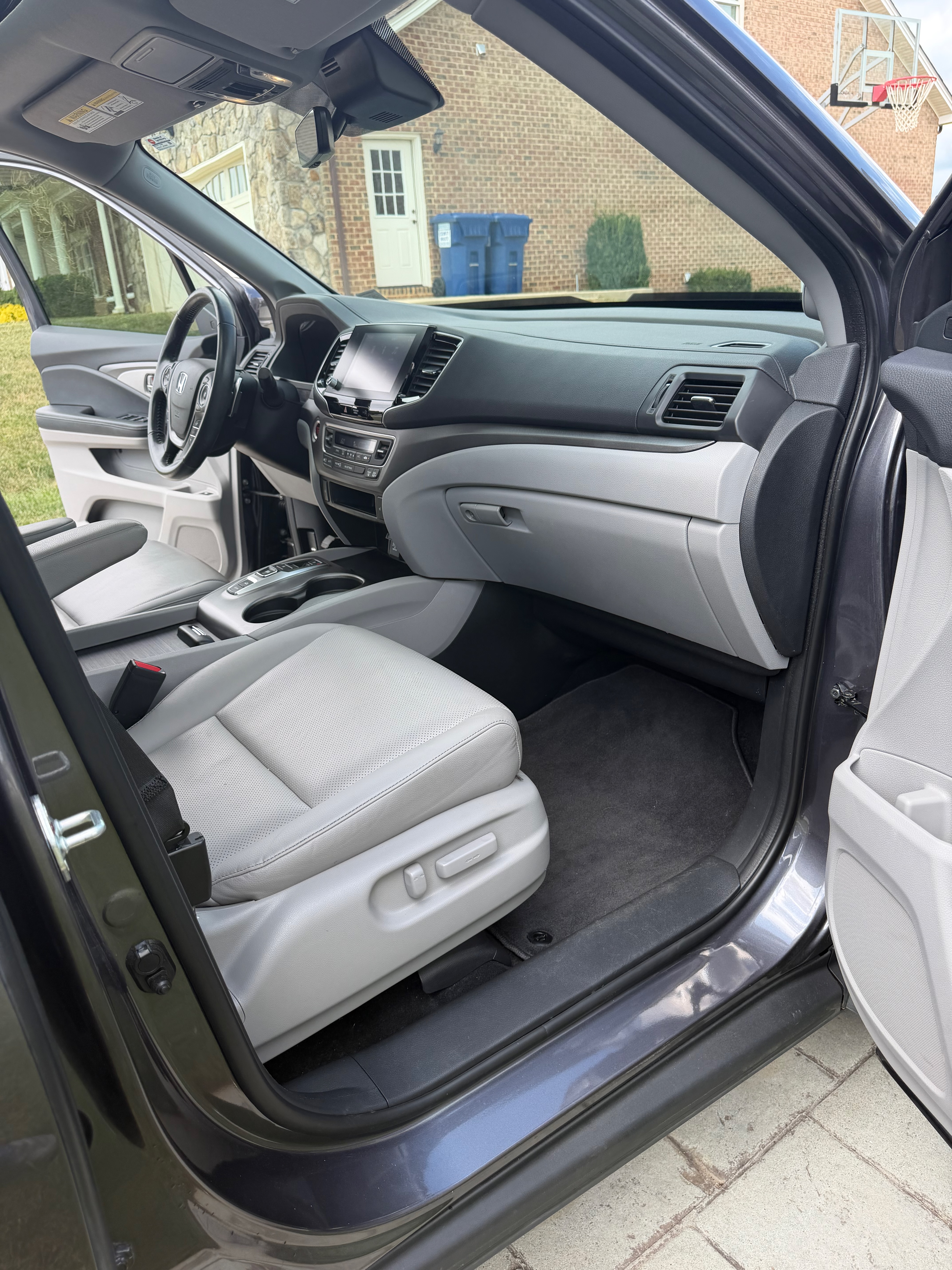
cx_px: 476
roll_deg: +4.4
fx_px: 880
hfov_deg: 56.8
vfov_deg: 71.6
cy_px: 635
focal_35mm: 24
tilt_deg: -20.3
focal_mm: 6.76
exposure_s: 1/757
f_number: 1.78
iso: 80
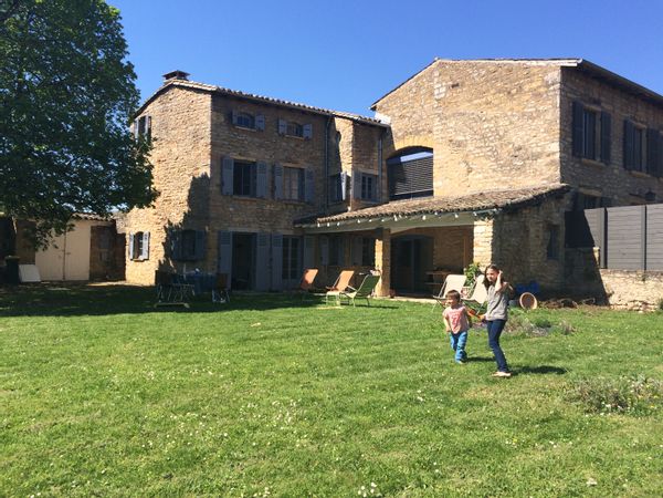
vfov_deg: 48.2
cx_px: 332
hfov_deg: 61.7
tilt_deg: +1.2
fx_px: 555
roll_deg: -1.6
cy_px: 249
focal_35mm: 29
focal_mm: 4.15
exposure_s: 1/1368
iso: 32
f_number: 2.2
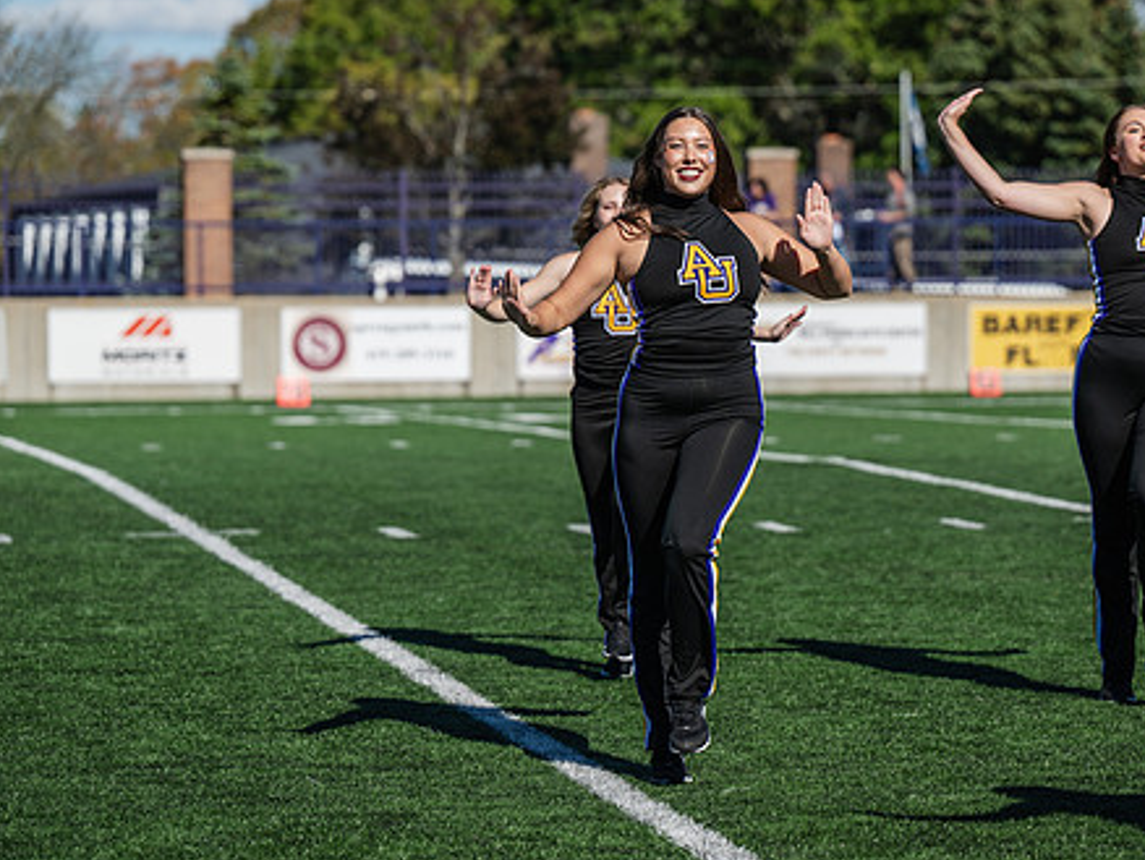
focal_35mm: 140
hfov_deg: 14.1
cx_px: 688
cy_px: 412
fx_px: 4633
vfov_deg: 10.6
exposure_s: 1/1600
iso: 80
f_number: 3.2
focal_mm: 110
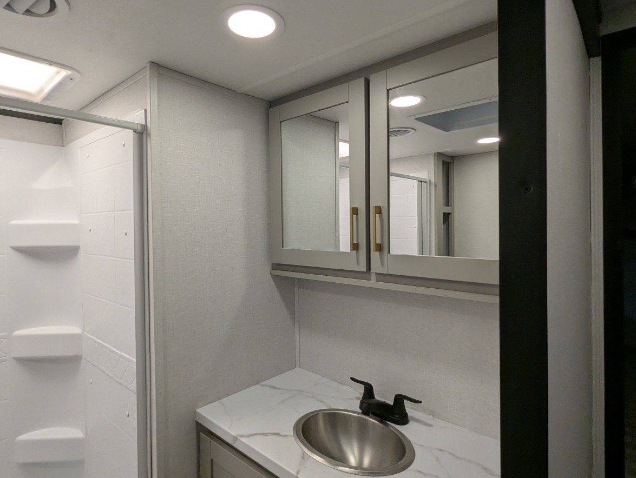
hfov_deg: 84.5
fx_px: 349
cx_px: 303
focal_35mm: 19
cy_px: 228
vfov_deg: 68.8
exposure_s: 1/298
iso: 173
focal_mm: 2.35
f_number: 2.2
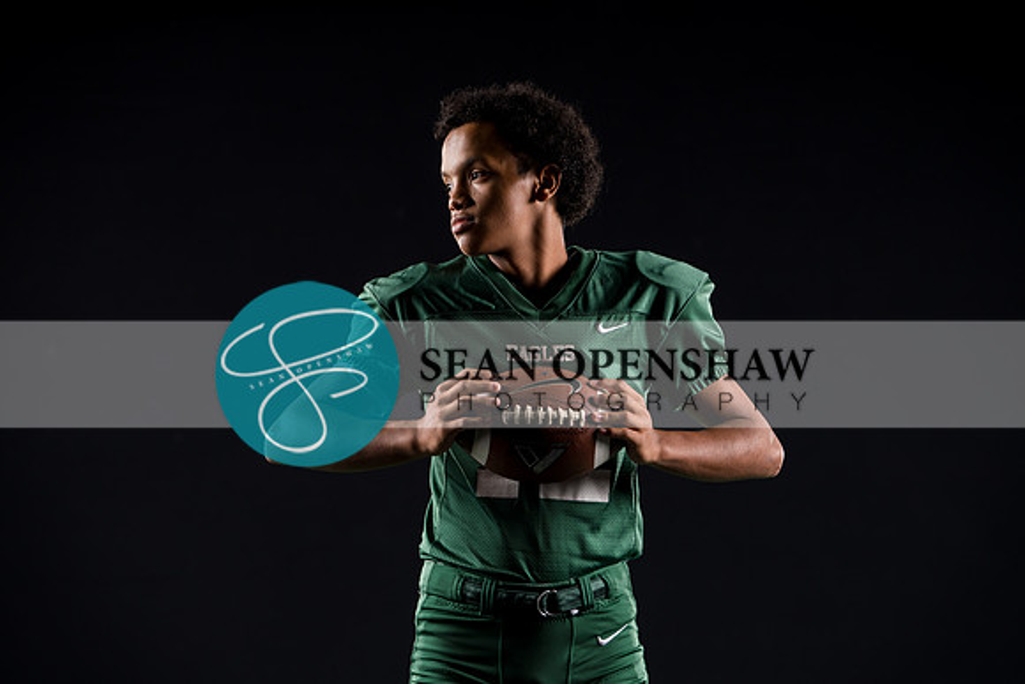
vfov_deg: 12.5
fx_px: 3133
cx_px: 512
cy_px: 342
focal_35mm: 110
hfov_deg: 18.6
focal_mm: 110
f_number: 4
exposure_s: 1/160
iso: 200
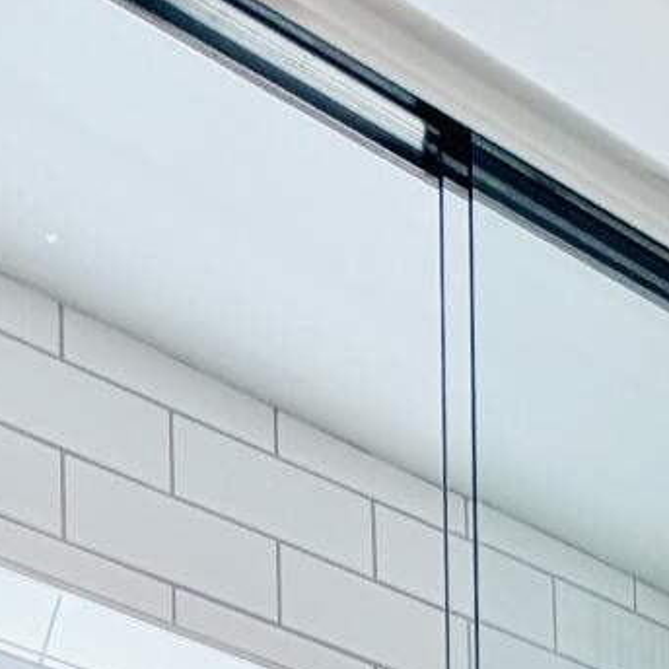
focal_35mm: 72
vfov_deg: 12.3
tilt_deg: +1.5
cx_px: 543
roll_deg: +1.0
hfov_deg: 23.6
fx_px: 1574
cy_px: 1908
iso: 64
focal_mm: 2.22
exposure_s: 1/120
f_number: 2.2
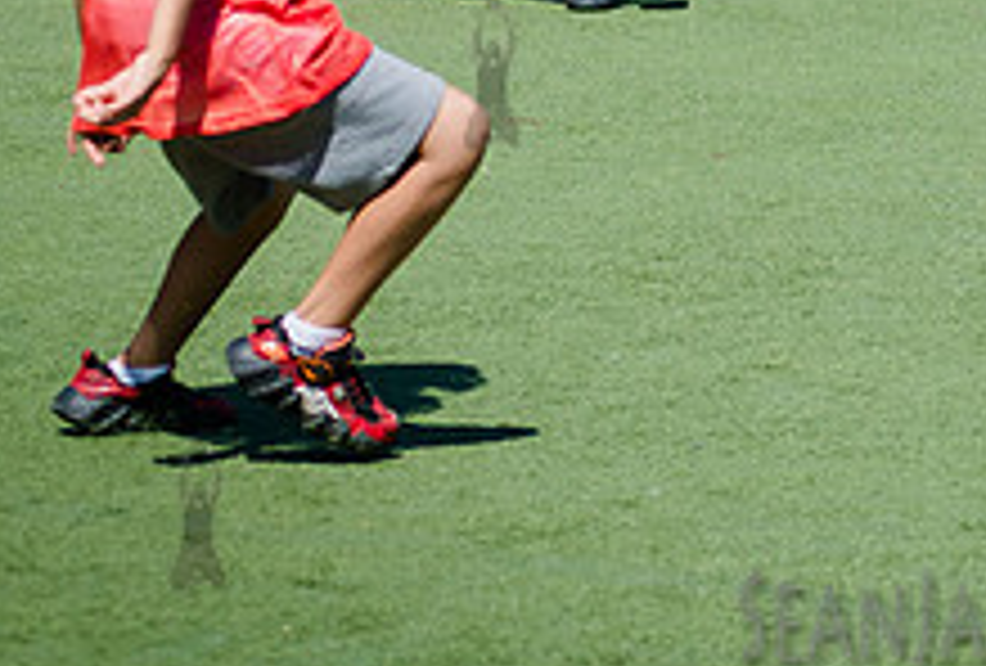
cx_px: 1523
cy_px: -41
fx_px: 7811
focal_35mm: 284
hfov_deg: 7.1
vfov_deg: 4.9
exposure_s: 1/2000
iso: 200
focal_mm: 80
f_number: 4
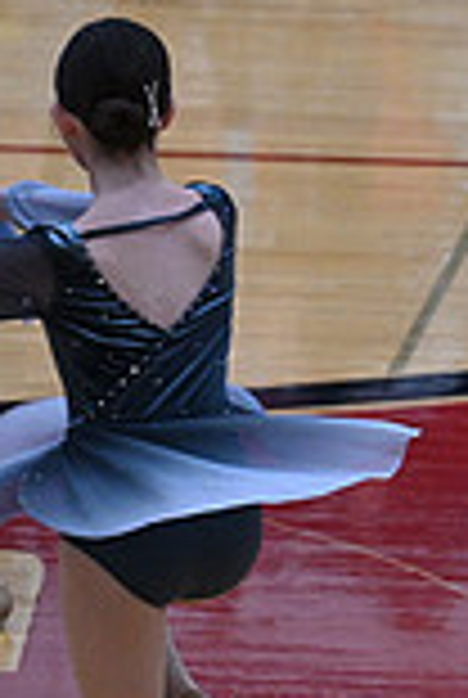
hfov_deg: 2.3
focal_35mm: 597
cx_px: 1256
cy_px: 723
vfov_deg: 3.4
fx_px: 11589
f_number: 4
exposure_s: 1/400
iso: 4000
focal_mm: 160
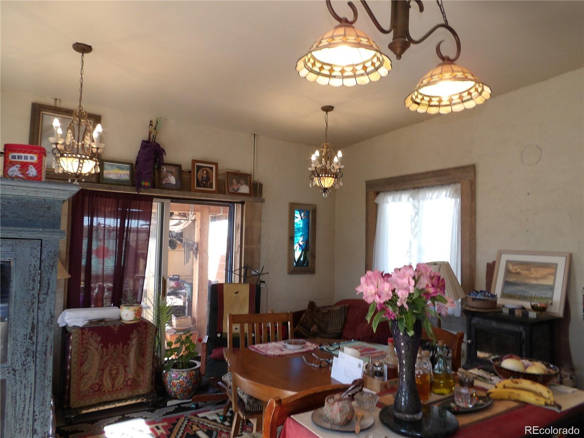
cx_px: 292
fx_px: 388
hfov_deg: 73.9
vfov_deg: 58.9
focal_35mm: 23
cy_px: 219
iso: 139
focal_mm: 4.2
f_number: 4.1
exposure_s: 1/30
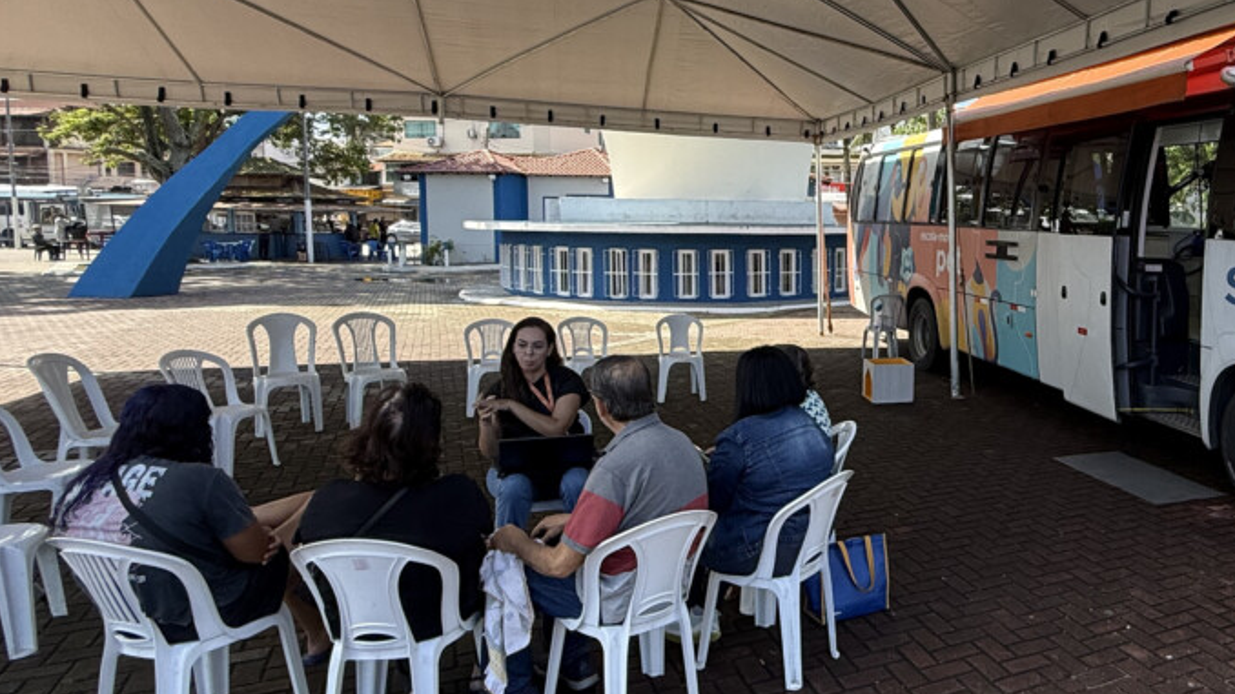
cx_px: 942
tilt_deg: -5.1
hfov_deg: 65.2
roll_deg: -0.9
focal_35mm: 27
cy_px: 299
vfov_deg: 42.8
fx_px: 884
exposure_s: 1/535
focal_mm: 2.22
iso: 64
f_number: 2.2
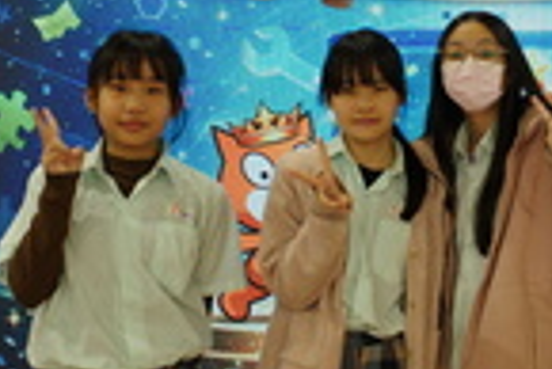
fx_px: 1182
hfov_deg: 26.0
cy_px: 82
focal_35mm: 77
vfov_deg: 17.6
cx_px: 407
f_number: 2.8
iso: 250
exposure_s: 1/60
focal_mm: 18.3
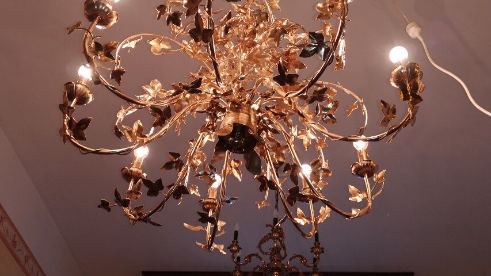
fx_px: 495
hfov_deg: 52.8
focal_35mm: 38
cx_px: 253
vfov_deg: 31.1
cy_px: 103
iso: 100
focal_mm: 3.95
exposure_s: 1/50
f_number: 1.8
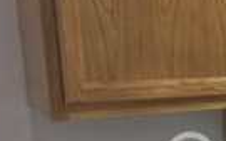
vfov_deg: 13.7
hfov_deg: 20.5
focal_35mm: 91
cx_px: 308
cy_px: 188
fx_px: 560
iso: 200
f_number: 2.2
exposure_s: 1/30
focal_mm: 4.15
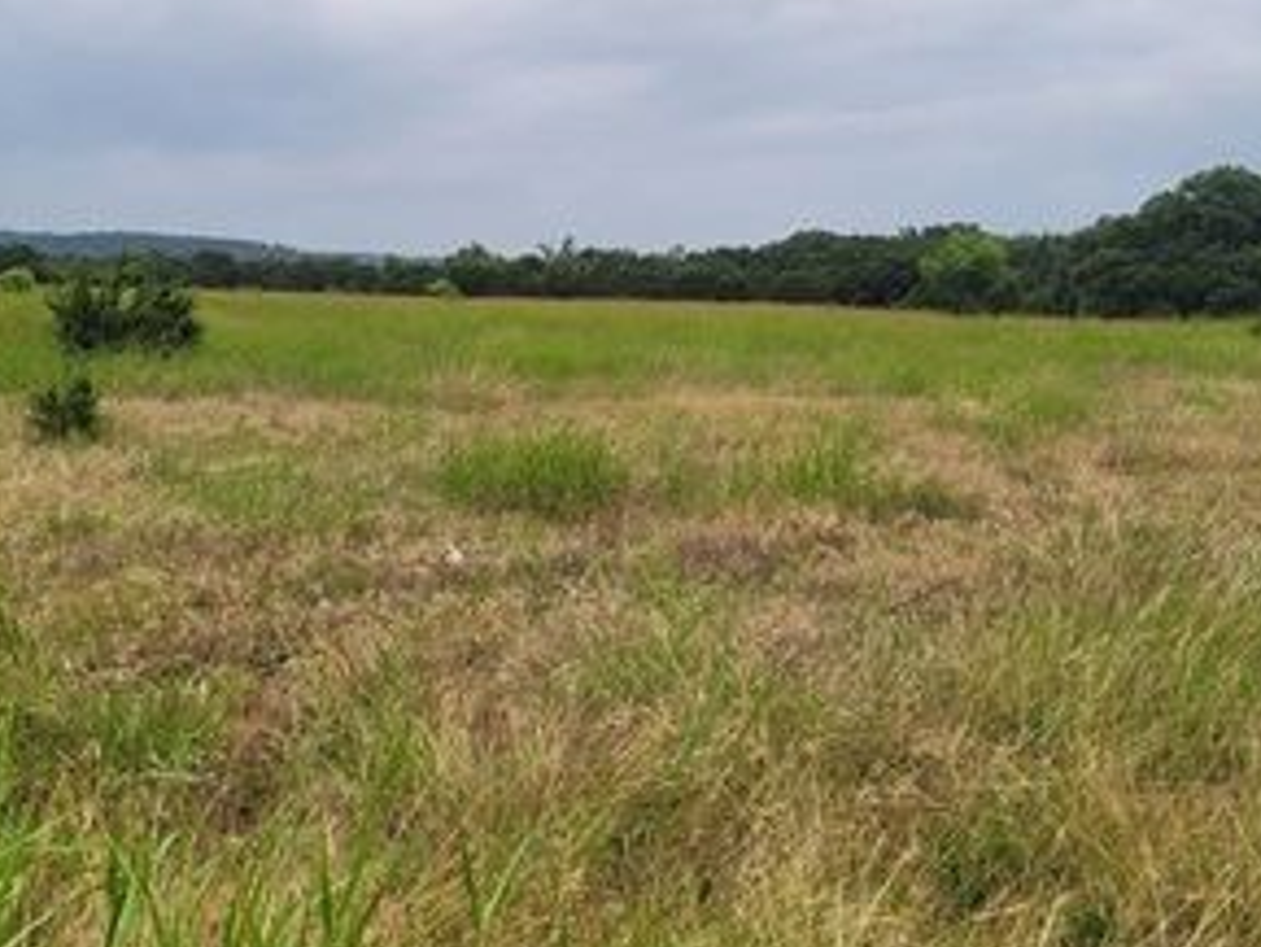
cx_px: 585
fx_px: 1640
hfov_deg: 42.0
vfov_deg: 32.0
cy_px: 325
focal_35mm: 45
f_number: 1.8
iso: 40
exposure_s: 1/313
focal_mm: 5.4
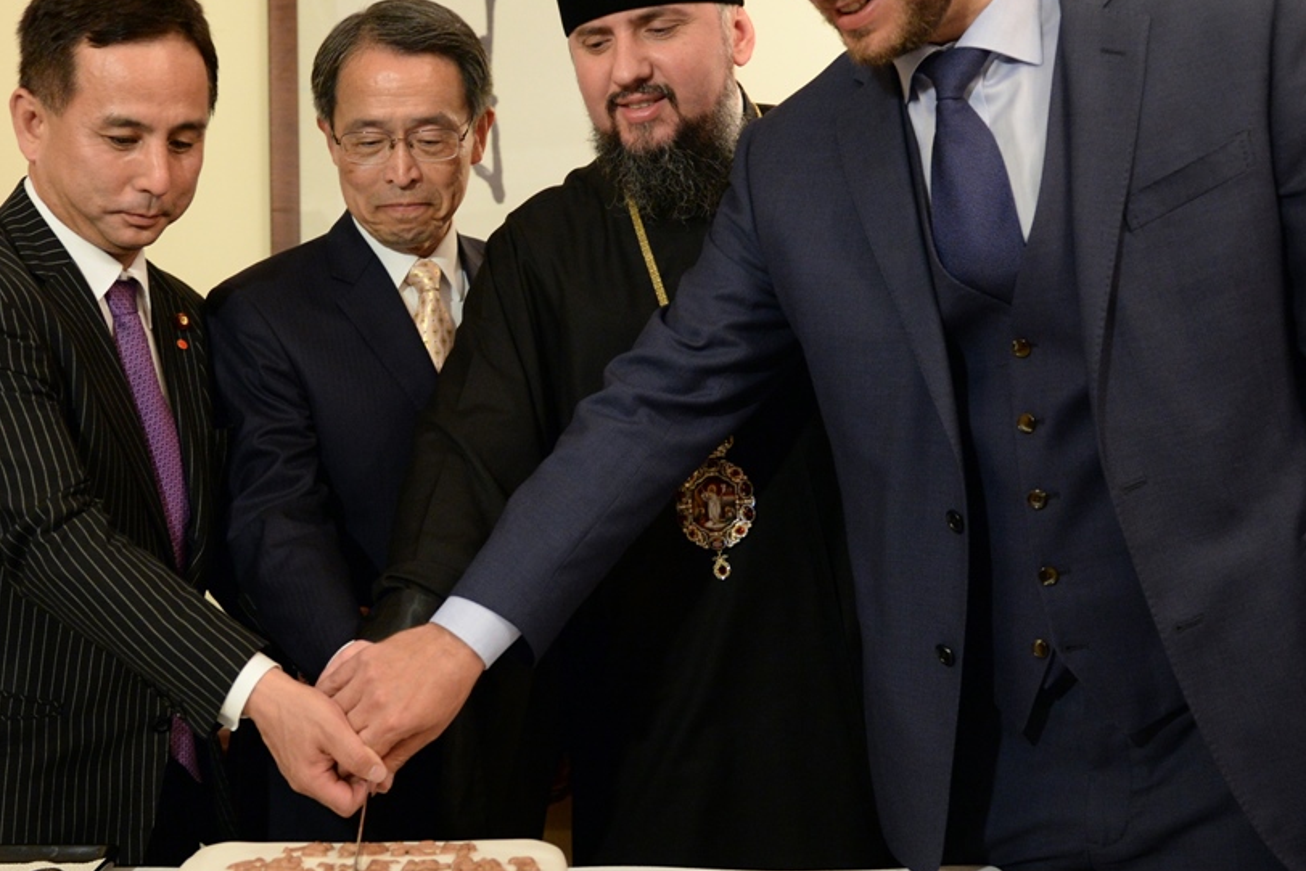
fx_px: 1488
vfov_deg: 32.7
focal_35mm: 41
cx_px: 476
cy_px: 418
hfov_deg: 46.9
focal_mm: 26
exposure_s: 1/80
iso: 2500
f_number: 2.8
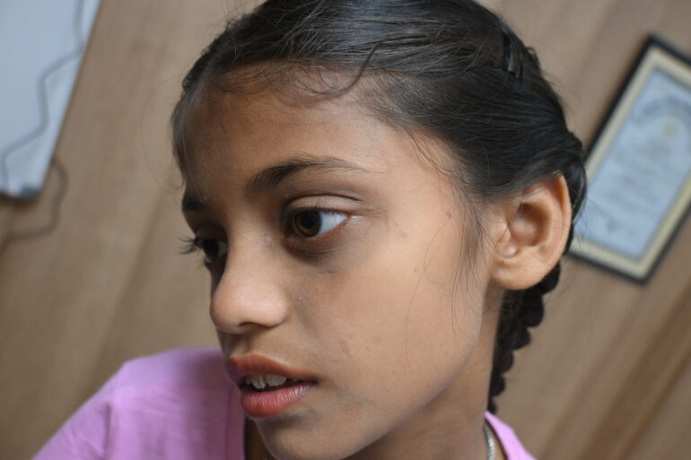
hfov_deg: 59.5
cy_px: 230
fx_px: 604
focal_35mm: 32
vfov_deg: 41.7
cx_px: 346
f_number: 4
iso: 1250
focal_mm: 21
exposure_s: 1/125
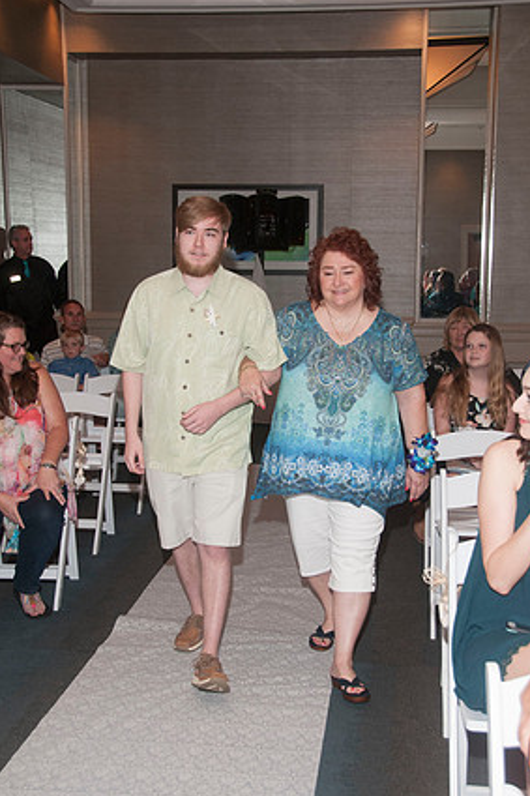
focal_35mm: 46
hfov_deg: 29.2
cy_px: 414
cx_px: 276
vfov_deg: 42.8
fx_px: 1017
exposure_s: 1/125
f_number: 5.6
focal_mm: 29
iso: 800
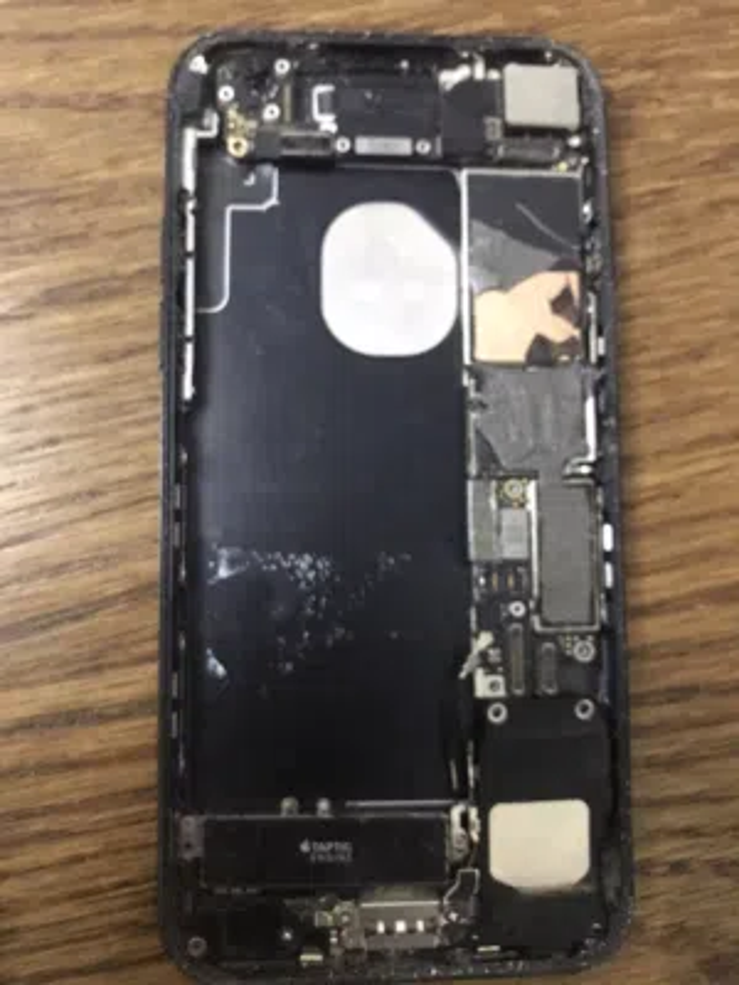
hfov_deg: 49.7
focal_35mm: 28
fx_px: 797
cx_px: 370
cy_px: 492
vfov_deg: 63.4
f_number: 1.8
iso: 80
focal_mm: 3.99
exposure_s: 1/5
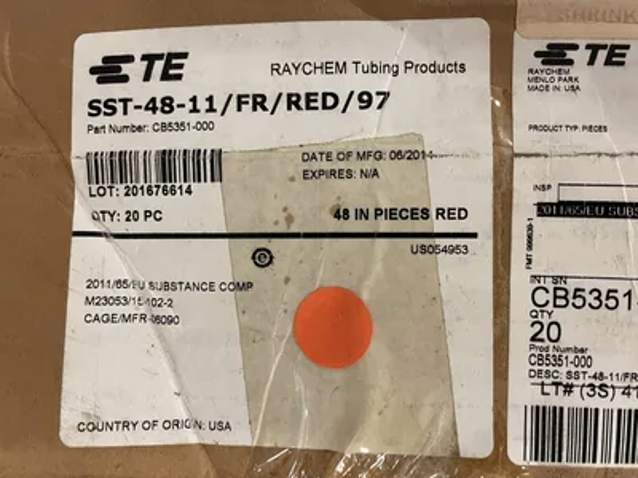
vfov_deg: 53.1
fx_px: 479
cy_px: 239
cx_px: 319
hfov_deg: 67.3
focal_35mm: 26
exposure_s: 1/60
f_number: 1.6
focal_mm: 4.2
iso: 250
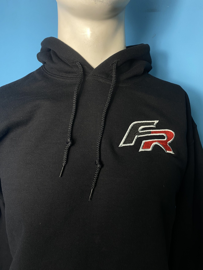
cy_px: 135
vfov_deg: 67.3
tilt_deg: -6.9
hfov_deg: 53.1
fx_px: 203
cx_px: 102
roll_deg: -2.3
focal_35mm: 26
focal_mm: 4.25
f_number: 1.8
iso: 125
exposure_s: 1/50
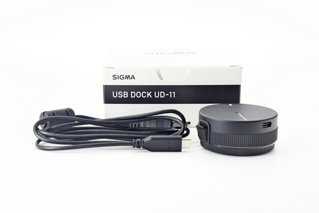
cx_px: 160
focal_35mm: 72
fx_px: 638
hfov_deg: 28.1
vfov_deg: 18.9
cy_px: 106
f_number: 8
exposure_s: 1/125
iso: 1250
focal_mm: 48
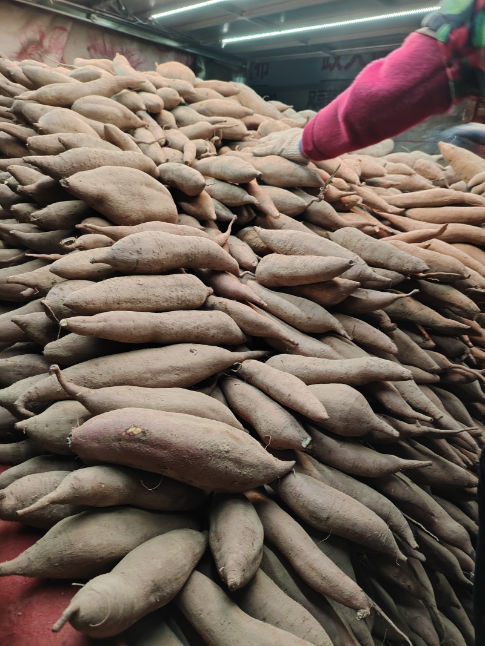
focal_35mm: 23
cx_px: 242
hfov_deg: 58.9
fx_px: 430
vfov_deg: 73.9
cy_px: 323
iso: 800
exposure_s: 1/33
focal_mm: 5.25
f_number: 1.8
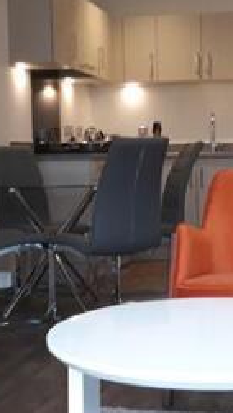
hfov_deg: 17.6
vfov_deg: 31.0
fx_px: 746
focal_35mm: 68
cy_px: 184
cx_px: 194
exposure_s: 1/50
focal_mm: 3.71
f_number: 1.7
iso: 160
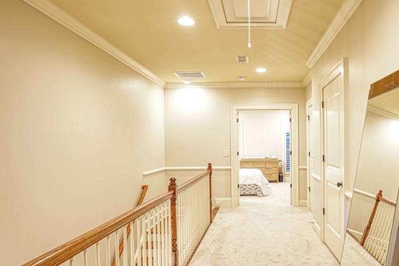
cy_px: 143
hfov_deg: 71.8
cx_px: 262
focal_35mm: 24
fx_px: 266
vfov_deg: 53.1
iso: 100
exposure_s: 1.3
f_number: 4
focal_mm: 16
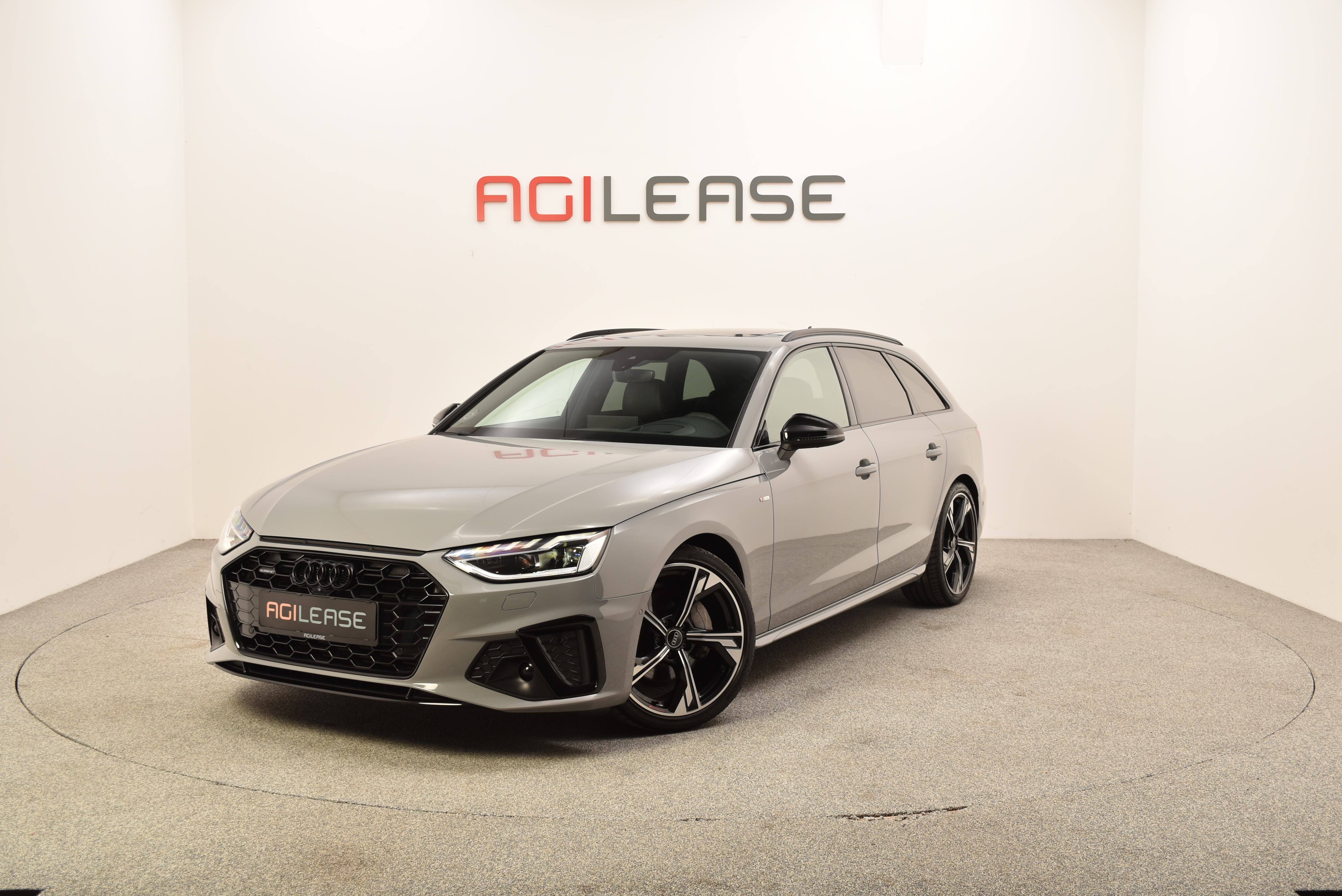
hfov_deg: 53.1
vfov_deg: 36.9
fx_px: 1342
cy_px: 448
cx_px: 671
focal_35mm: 36
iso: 100
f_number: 7.1
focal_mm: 24
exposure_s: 1/200
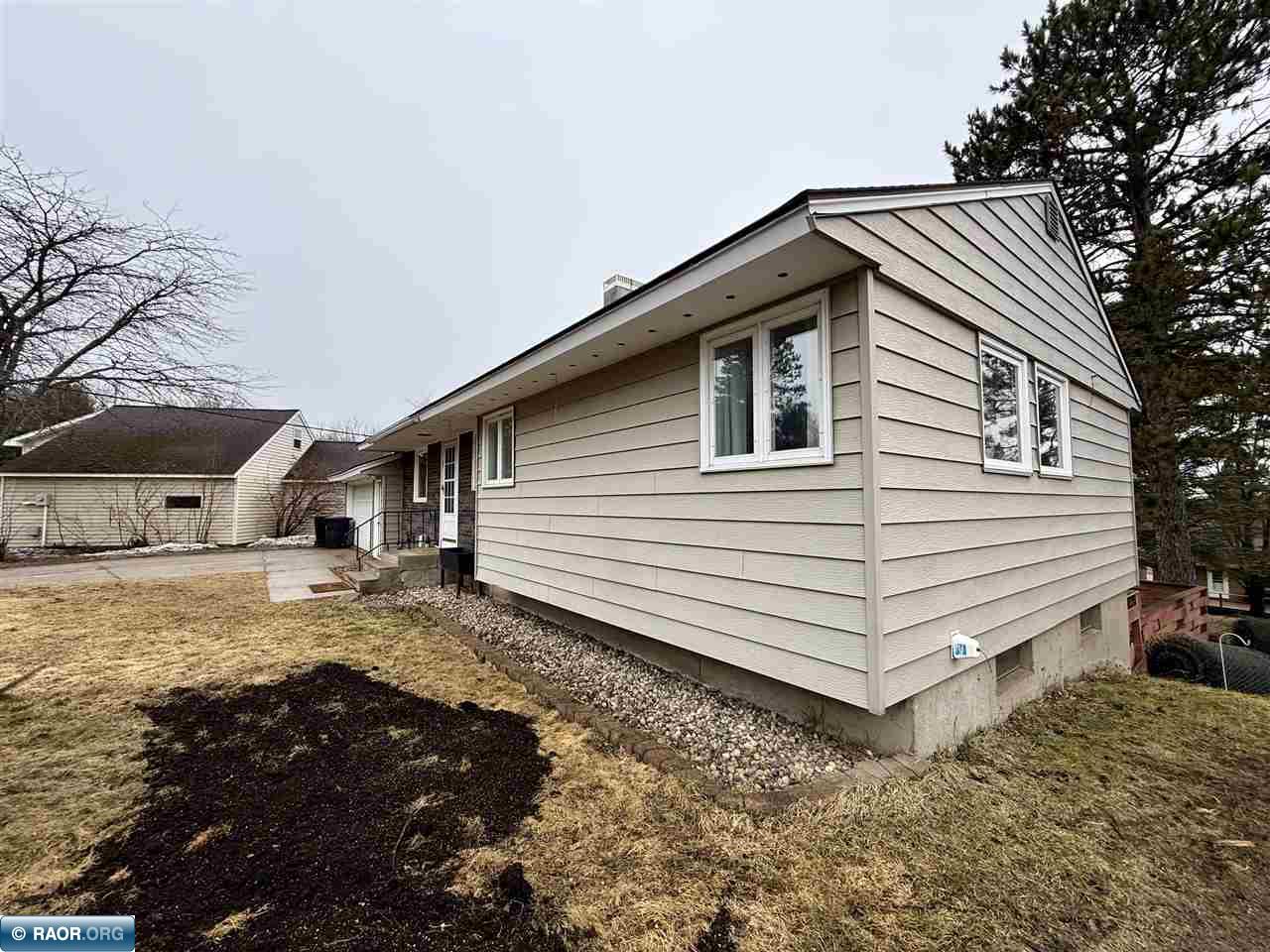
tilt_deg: +3.3
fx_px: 514
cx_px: 635
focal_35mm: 14
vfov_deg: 85.7
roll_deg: -0.2
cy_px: 476
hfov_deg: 102.1
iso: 64
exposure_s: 1/279
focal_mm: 2.22
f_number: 2.2
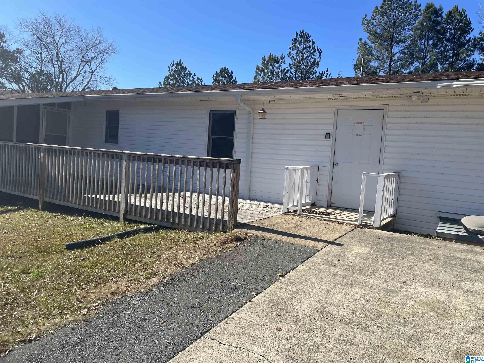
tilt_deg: -4.4
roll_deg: -2.3
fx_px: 364
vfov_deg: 53.1
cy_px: 182
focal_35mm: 26
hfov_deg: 67.3
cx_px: 242
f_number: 1.6
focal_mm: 4.2
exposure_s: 1/4132
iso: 50
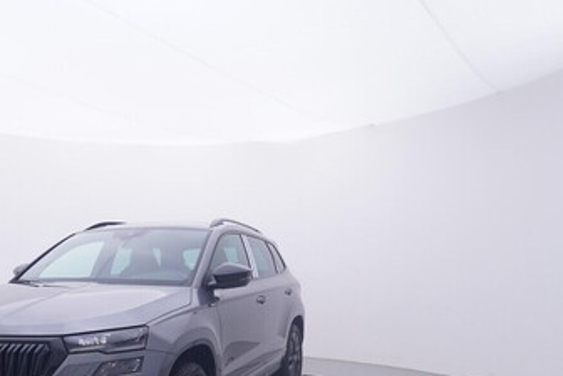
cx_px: 155
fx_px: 576
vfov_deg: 35.0
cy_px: 301
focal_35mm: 37
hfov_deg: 50.4
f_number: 5
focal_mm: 15
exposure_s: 1/80
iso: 200
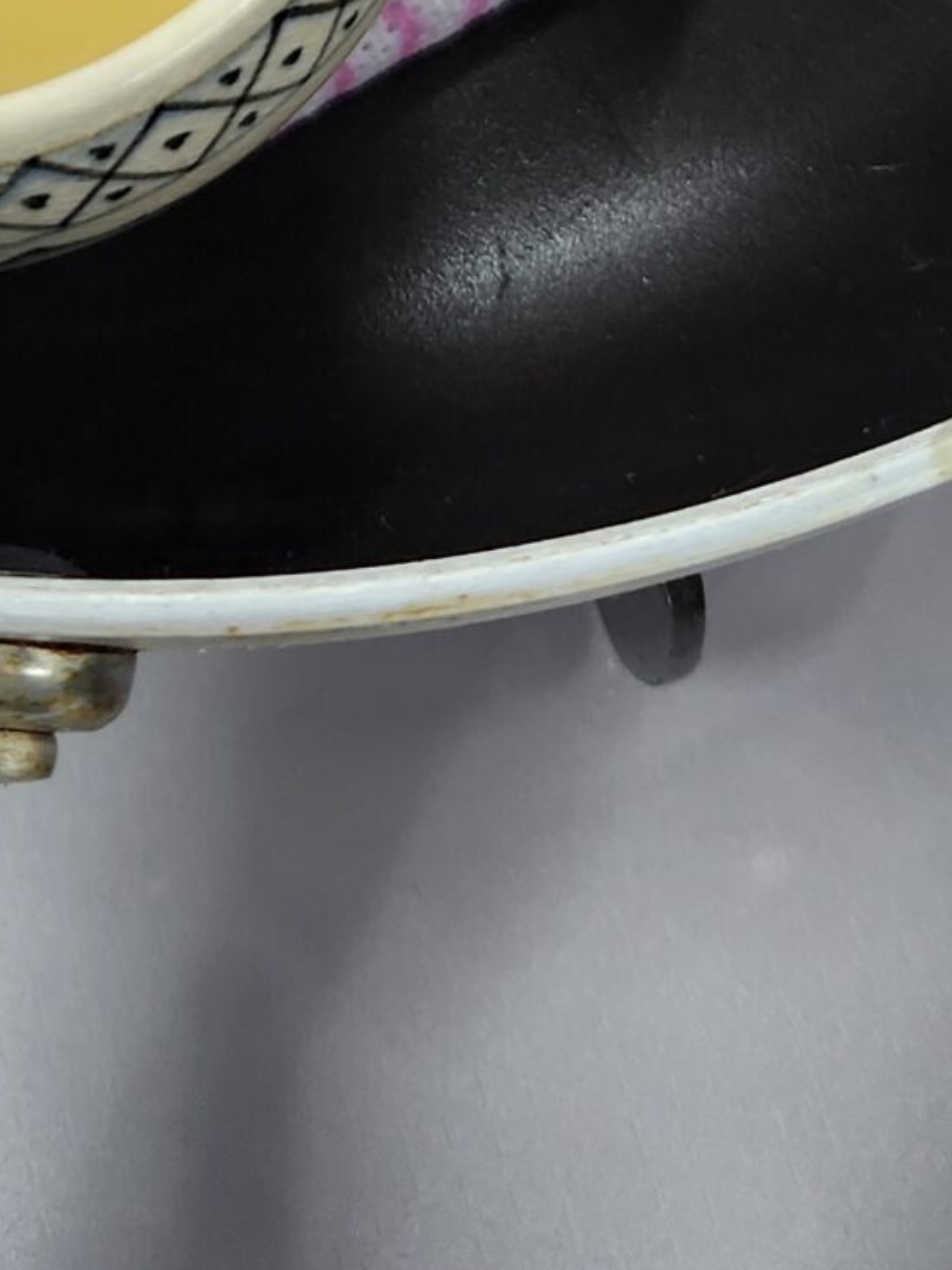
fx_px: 2934
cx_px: 85
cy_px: -890
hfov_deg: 18.1
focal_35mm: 80
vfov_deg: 19.5
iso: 160
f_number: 1.8
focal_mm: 5.54
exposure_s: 1/180
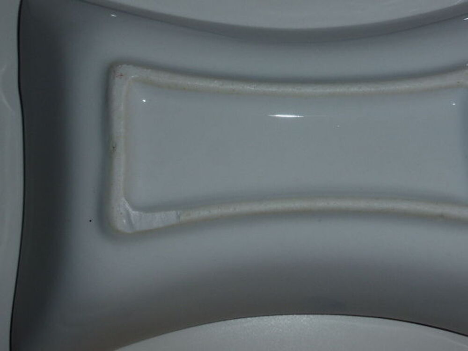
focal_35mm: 53
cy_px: 176
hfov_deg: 36.2
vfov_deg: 27.5
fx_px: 717
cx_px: 234
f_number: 4.4
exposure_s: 1/60
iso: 125
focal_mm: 9
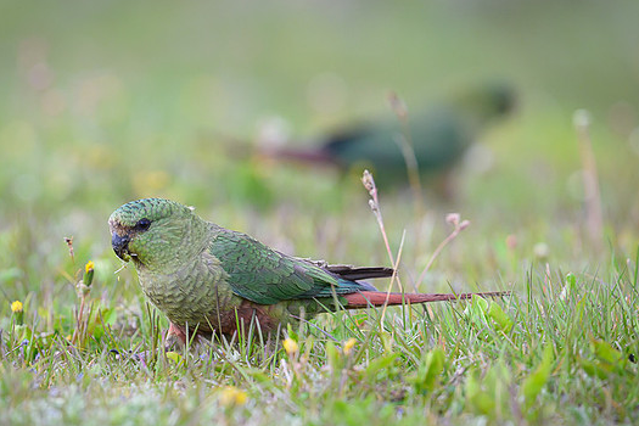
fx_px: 10401
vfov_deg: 2.3
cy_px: 264
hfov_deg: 3.5
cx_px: 287
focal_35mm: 586
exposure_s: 1/1000
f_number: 4
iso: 800
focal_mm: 400
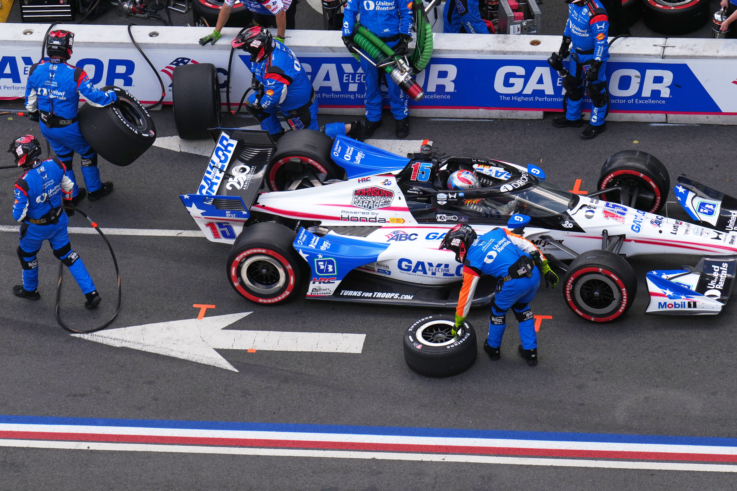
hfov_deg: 6.4
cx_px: 381
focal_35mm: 321
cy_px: 197
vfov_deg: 4.3
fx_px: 6571
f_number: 6.3
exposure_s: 1/1000
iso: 320
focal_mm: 246
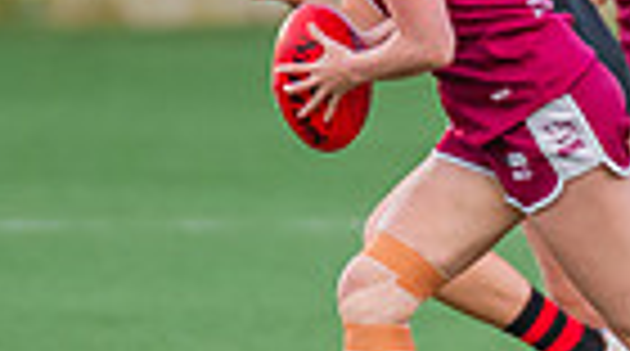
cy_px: 138
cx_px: 515
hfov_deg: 0.9
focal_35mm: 2532
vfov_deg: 0.5
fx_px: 42201
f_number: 4.5
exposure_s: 1/800
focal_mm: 420
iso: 800
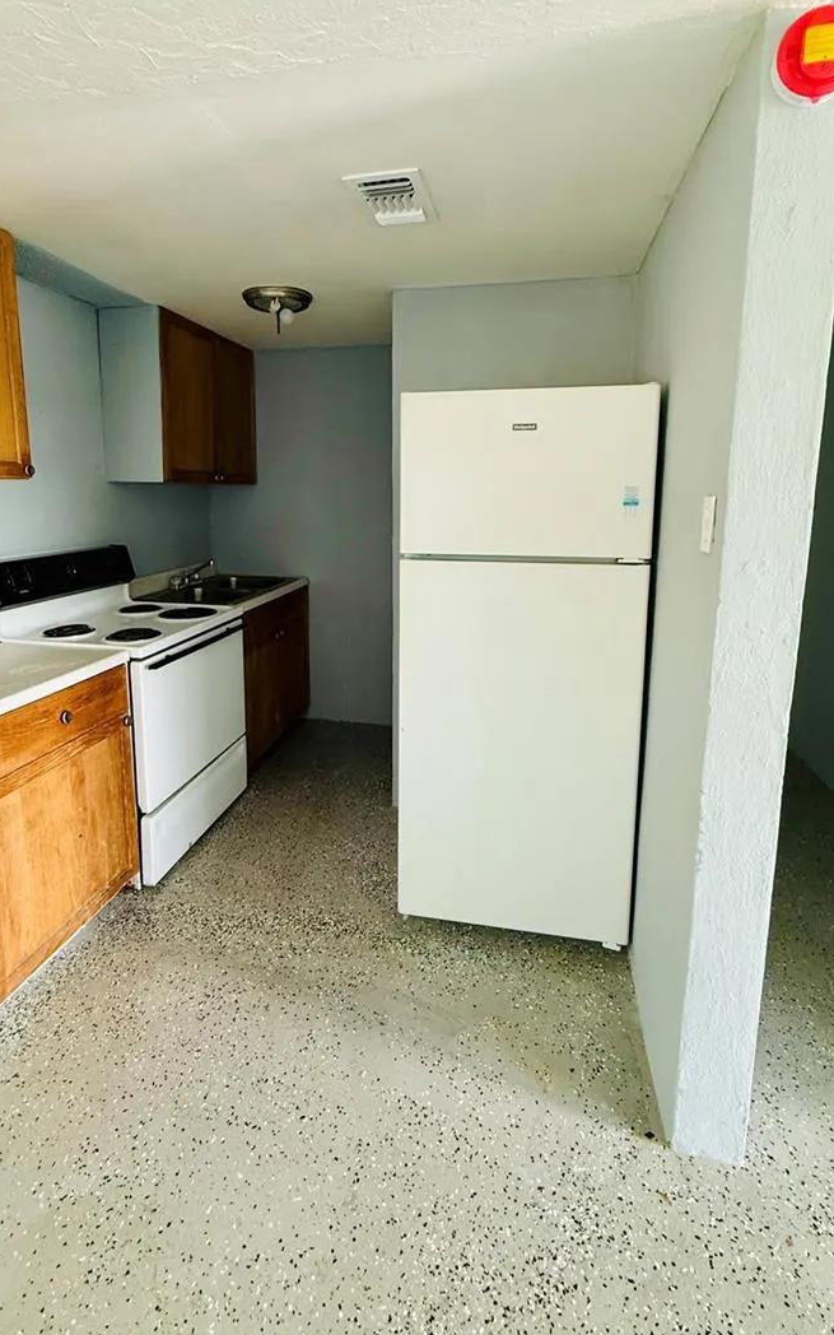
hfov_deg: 68.0
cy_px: 585
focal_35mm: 17
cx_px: 395
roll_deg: +0.3
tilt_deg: -7.2
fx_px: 618
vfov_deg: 93.9
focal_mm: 2.22
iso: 320
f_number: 2.2
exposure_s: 1/78
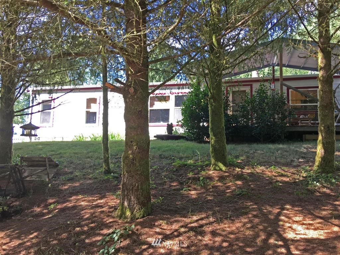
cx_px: 170
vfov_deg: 48.2
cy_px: 128
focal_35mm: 29
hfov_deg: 61.7
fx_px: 285
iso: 40
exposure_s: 1/120
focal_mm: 4.15
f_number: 2.2
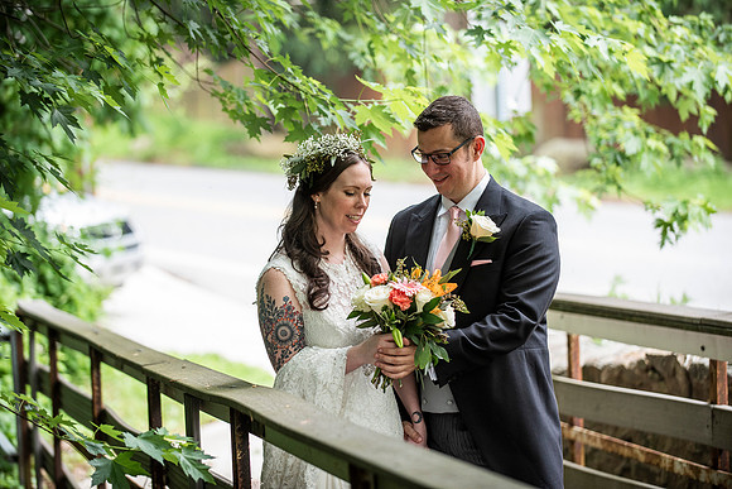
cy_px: 244
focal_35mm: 120
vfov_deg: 11.4
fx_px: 2440
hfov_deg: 17.1
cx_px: 366
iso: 640
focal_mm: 120
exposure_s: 1/640
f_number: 2.8
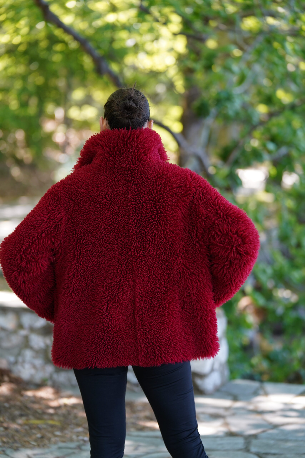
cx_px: 152
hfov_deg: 13.7
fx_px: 1271
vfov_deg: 20.4
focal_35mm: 100
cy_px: 229
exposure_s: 1/320
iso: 500
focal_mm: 100
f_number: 2.8
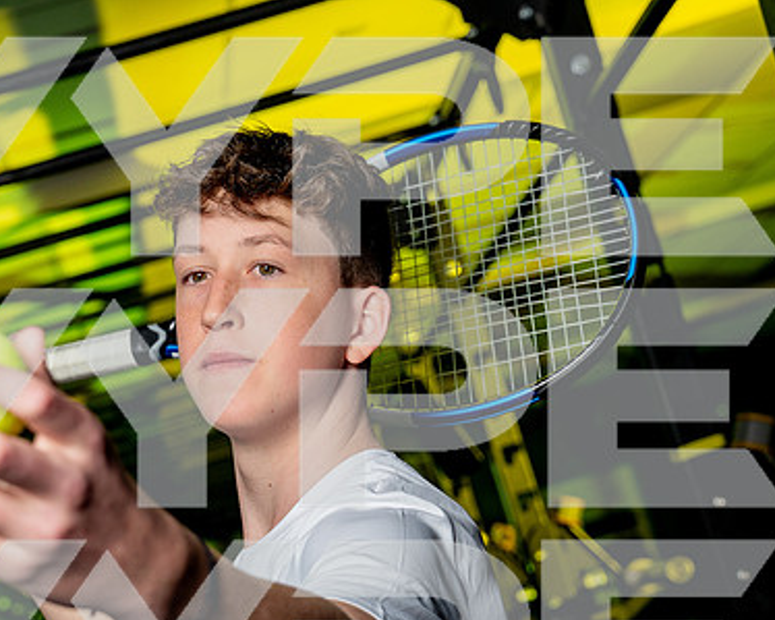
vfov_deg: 14.8
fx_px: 2385
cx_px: 259
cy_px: 399
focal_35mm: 104
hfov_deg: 18.4
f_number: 5.6
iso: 800
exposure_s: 1/250
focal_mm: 70
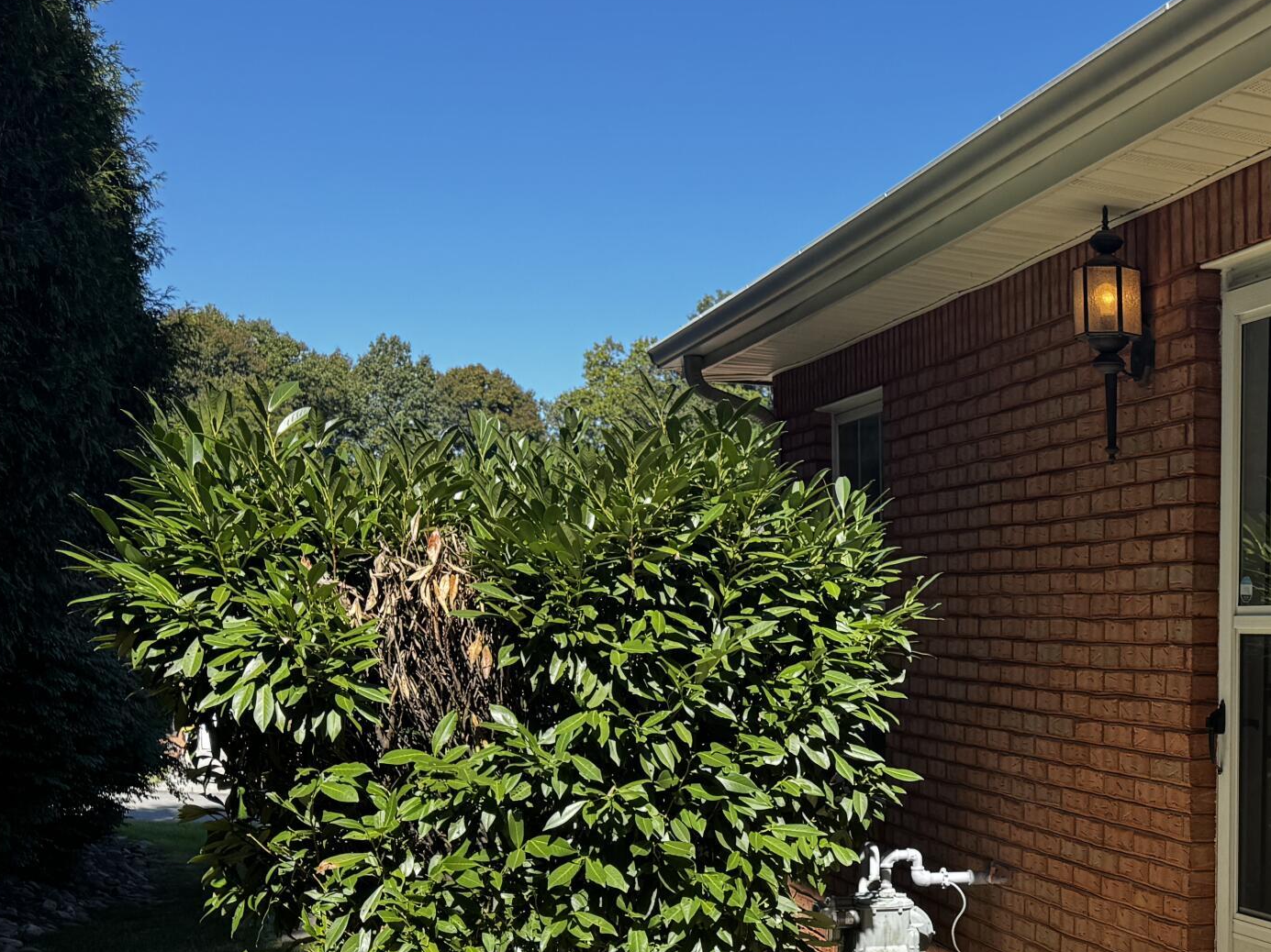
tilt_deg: -6.2
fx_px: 1909
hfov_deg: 33.6
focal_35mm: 52
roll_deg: -0.4
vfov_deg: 27.4
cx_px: 1277
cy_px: 783
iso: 80
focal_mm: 6.76
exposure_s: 1/2041
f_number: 1.78
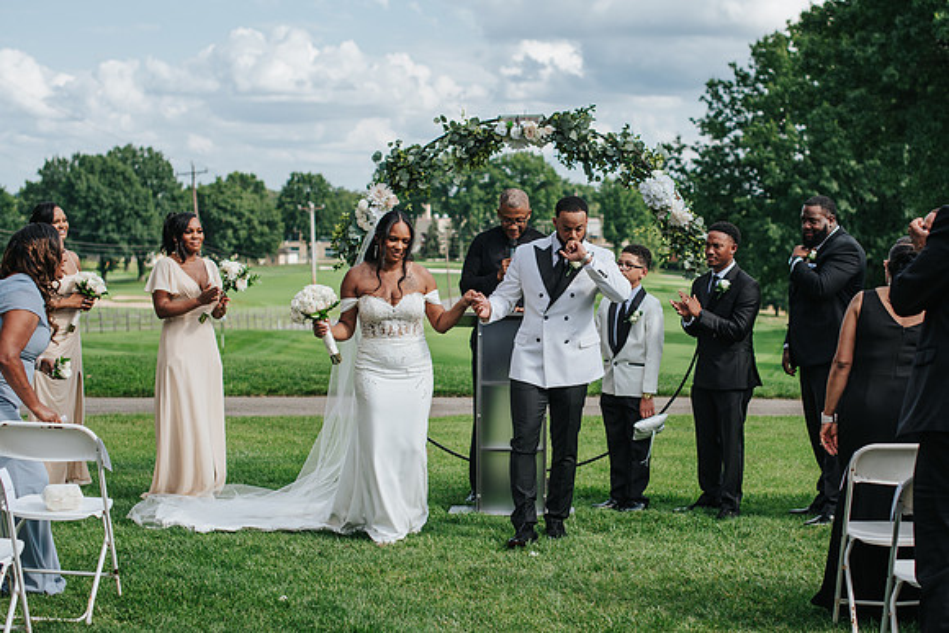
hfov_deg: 30.3
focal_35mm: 66
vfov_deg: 20.5
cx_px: 541
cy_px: 317
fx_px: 1753
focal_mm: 50
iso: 160
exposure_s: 1/1600
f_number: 3.2
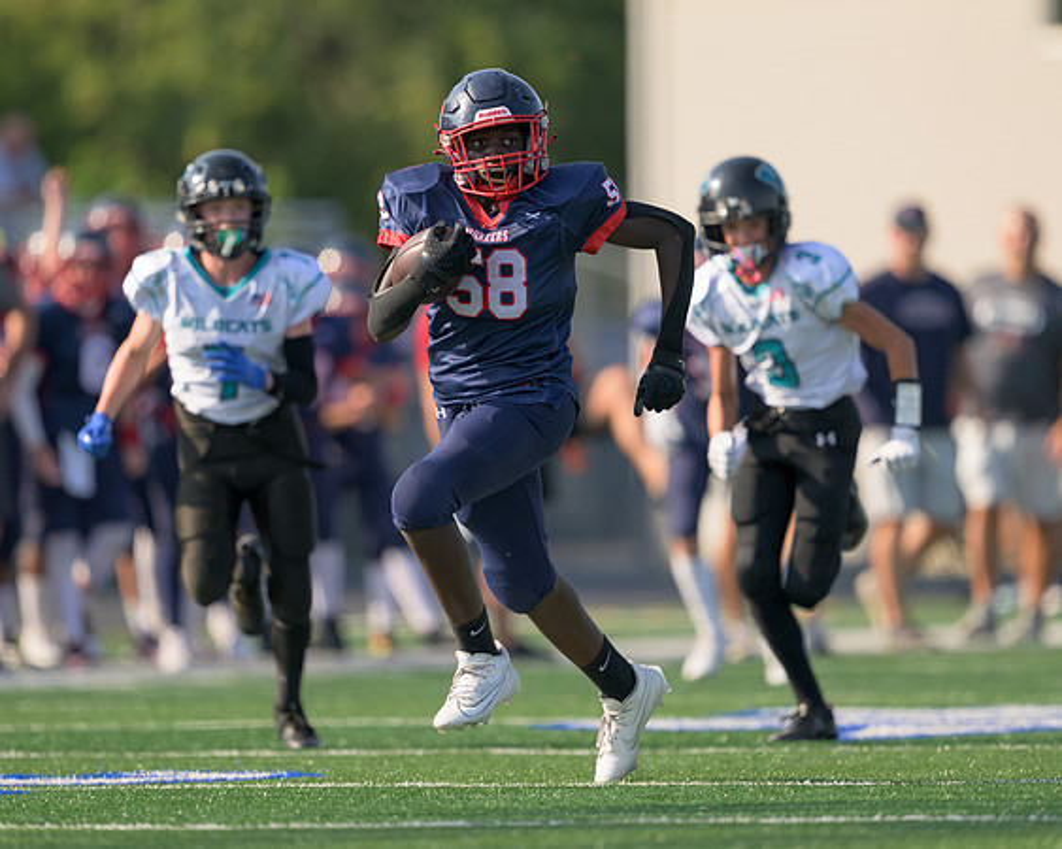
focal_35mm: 586
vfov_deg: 2.6
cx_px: 547
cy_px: 366
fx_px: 18411
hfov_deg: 3.3
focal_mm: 400
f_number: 2.8
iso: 200
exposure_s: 1/2500
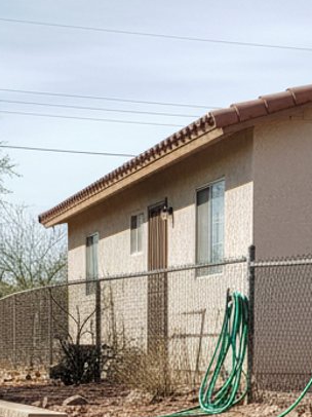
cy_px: 527
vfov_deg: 25.1
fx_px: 818
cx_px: 273
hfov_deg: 21.2
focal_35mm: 68
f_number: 1.8
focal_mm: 6.4
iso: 189
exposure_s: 1/1525
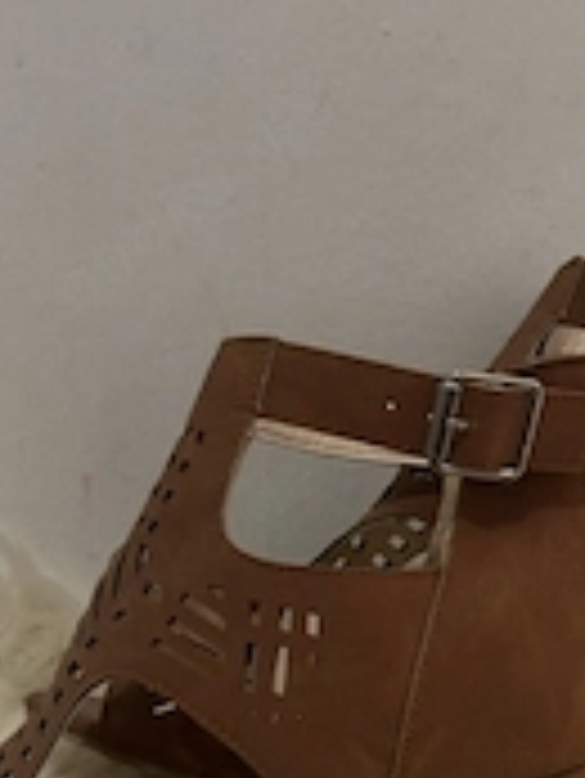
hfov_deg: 24.4
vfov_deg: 31.4
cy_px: 607
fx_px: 1350
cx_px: 284
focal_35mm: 60
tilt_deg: -27.8
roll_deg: +0.4
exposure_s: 1/30
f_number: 1.5
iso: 640
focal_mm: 5.7
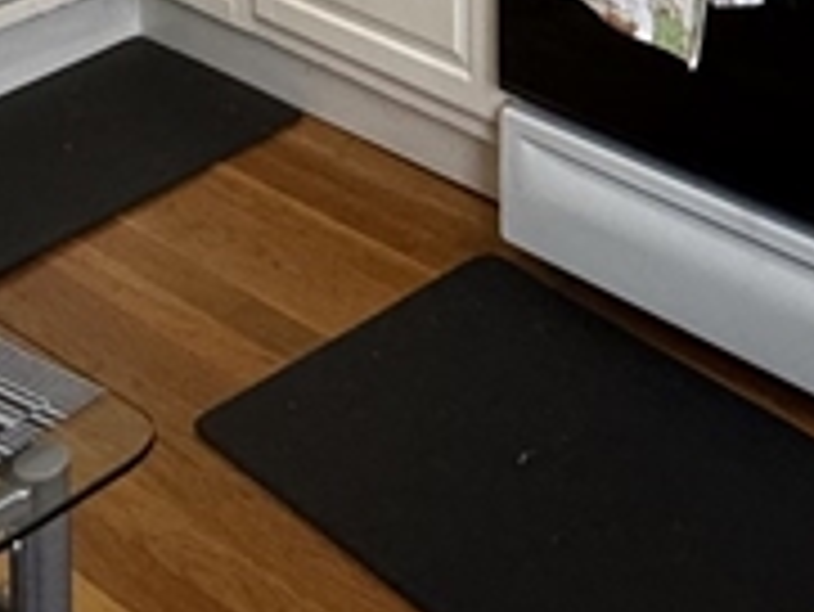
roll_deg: -0.6
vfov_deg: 14.7
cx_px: 881
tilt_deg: -5.7
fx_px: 1859
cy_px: -680
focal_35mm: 79
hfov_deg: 23.3
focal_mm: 2.22
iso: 200
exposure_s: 1/60
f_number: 2.2
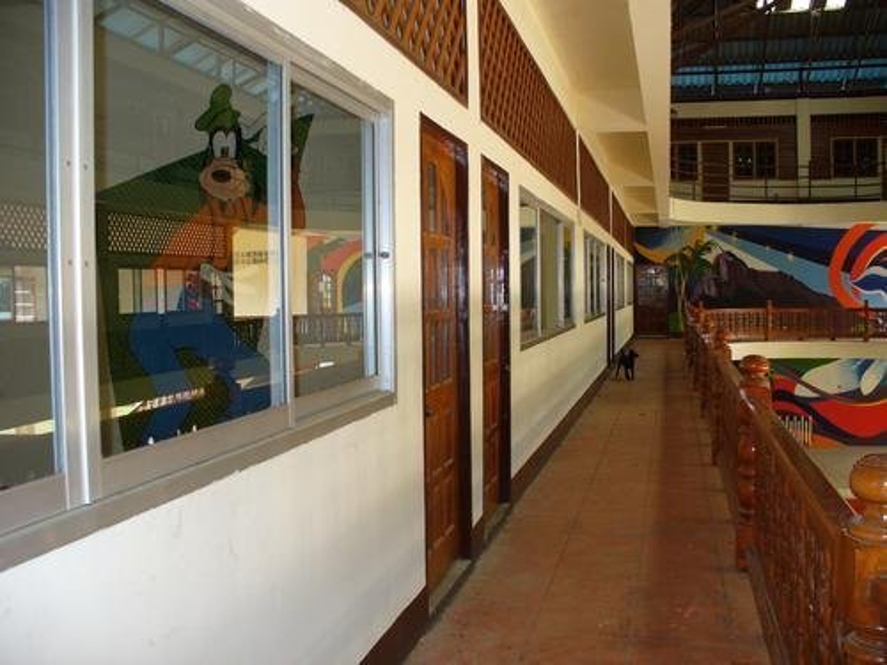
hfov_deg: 50.1
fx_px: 948
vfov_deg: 38.7
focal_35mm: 37
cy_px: 332
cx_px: 444
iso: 150
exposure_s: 1/60
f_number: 2.8
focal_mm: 6.1
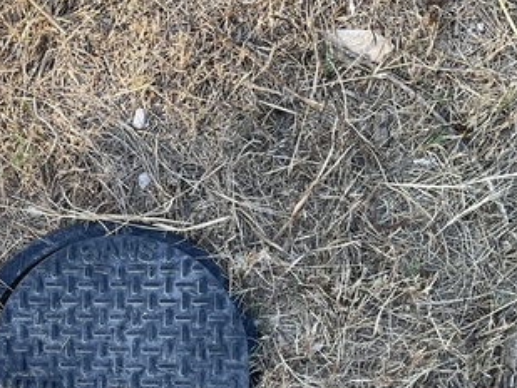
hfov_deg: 30.6
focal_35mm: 60
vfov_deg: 23.6
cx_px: 44
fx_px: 896
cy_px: 373
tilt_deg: -75.0
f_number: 1.8
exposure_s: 1/198
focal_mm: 3
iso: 16
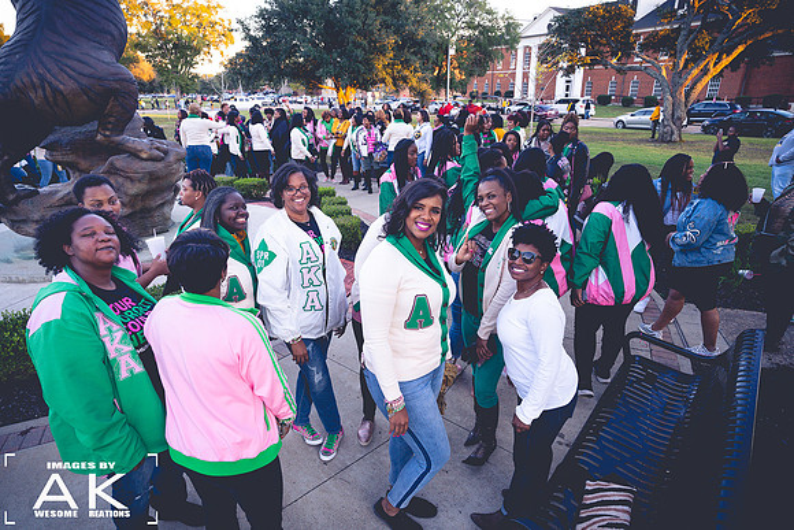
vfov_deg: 59.5
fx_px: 463
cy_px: 265
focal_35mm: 21
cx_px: 397
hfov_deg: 81.2
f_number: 4
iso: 800
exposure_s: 1/160
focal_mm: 21
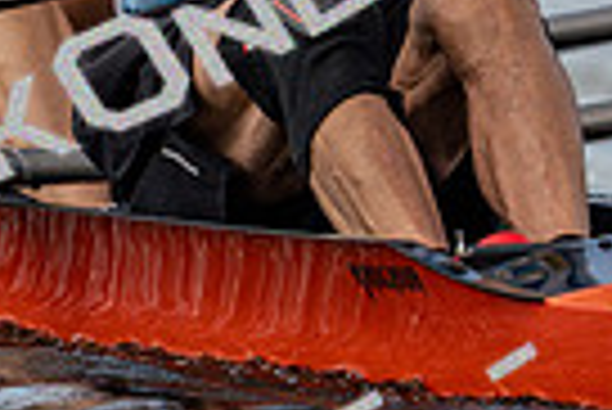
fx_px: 33168
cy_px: -92
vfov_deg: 0.7
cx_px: 248
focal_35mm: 1949
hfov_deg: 1.1
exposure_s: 1/1600
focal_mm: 456
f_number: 6.3
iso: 400
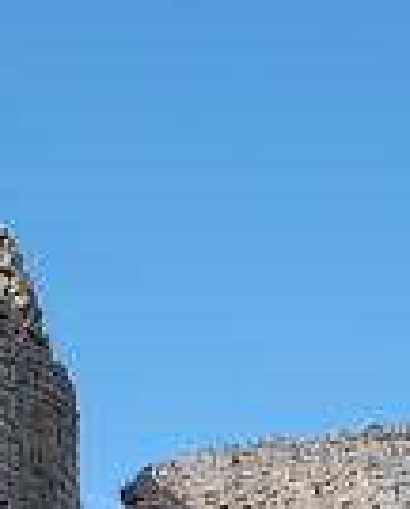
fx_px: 2627
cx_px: 80
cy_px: 663
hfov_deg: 8.9
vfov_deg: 10.8
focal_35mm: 174
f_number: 9
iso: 200
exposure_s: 1/320
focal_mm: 26
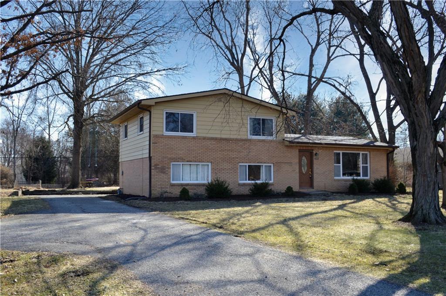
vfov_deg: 39.9
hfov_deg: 57.3
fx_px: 408
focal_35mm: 33
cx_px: 223
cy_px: 148
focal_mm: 22
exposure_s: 1/50
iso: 100
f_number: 11
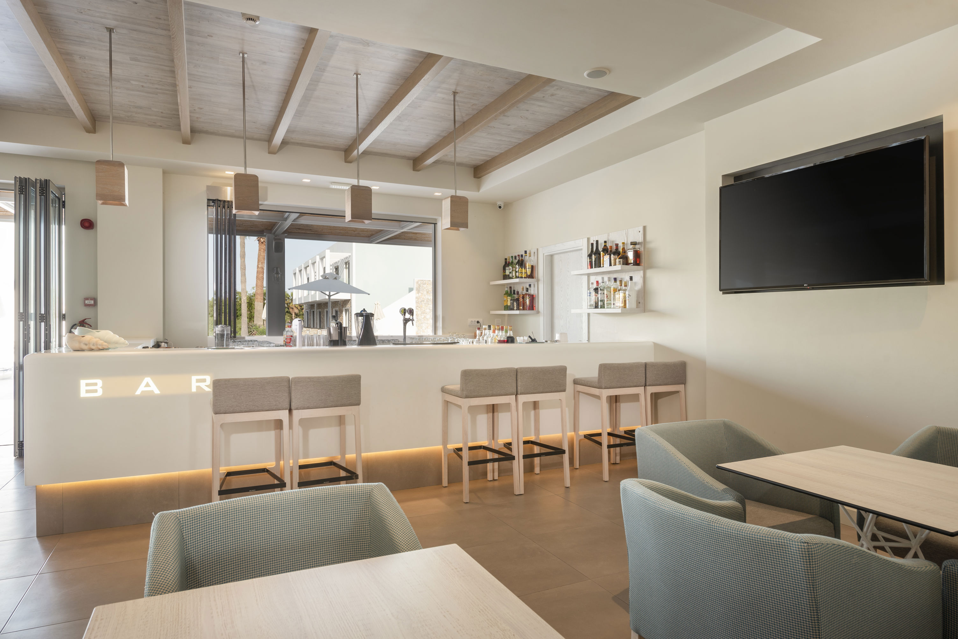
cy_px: 320
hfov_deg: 81.2
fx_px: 559
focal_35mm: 21
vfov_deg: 59.5
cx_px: 479
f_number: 10
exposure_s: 1/3
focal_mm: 21
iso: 50
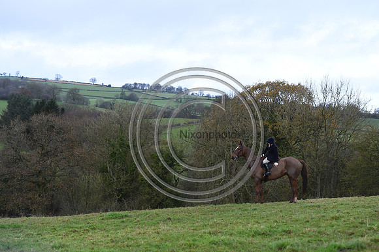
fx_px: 736
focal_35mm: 70
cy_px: 126
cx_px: 190
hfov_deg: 28.9
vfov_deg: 19.4
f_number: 4.5
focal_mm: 70
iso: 640
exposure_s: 1/1000
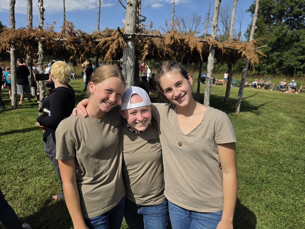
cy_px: 114
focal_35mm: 23
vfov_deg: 58.9
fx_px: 203
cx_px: 152
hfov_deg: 73.9
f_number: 1.4
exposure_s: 1/7939
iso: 50
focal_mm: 6.5
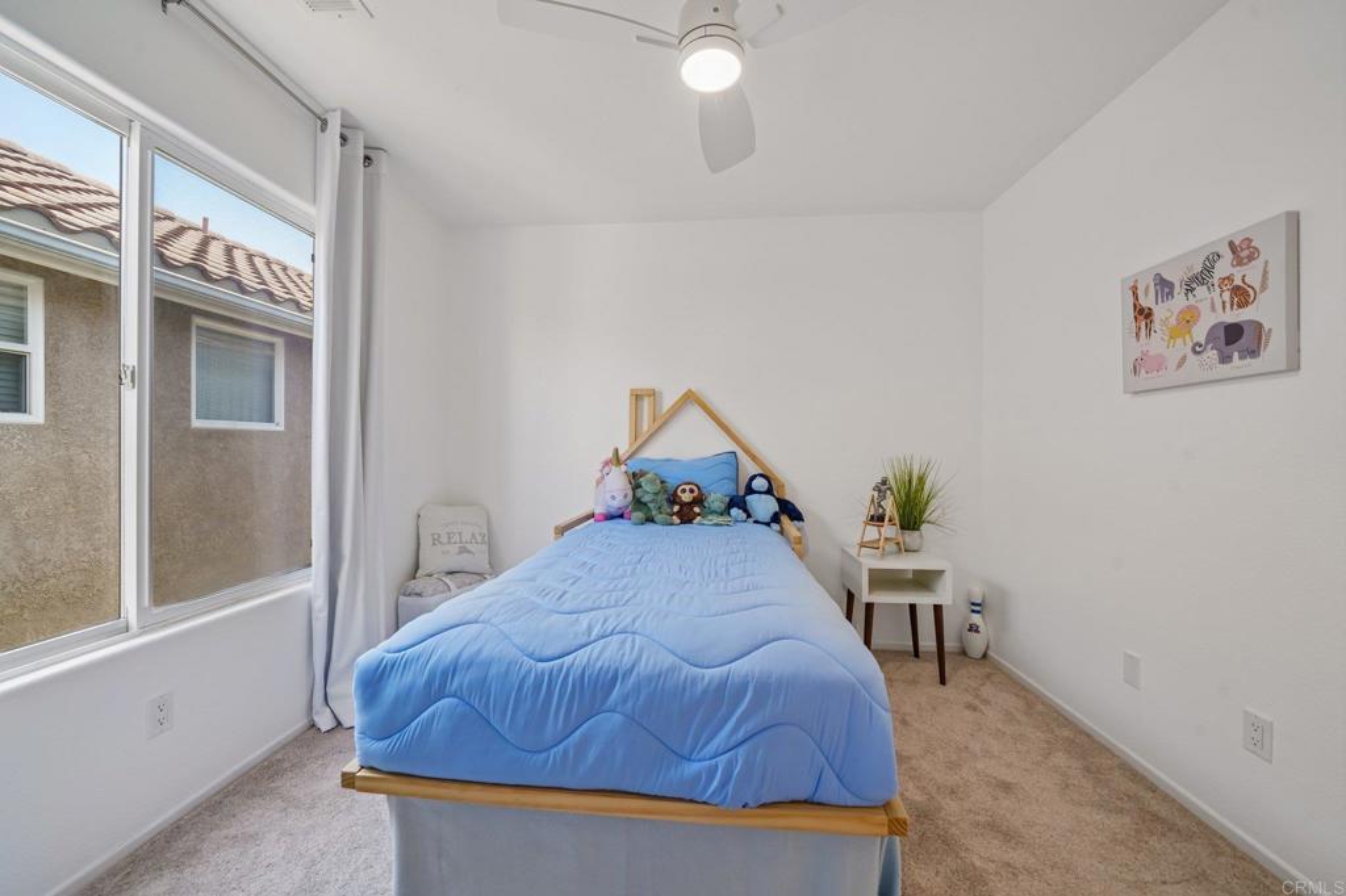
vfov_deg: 85.4
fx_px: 486
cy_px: 448
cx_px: 673
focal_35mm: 13
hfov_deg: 108.3
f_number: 8
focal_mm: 13
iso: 320
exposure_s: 1/30
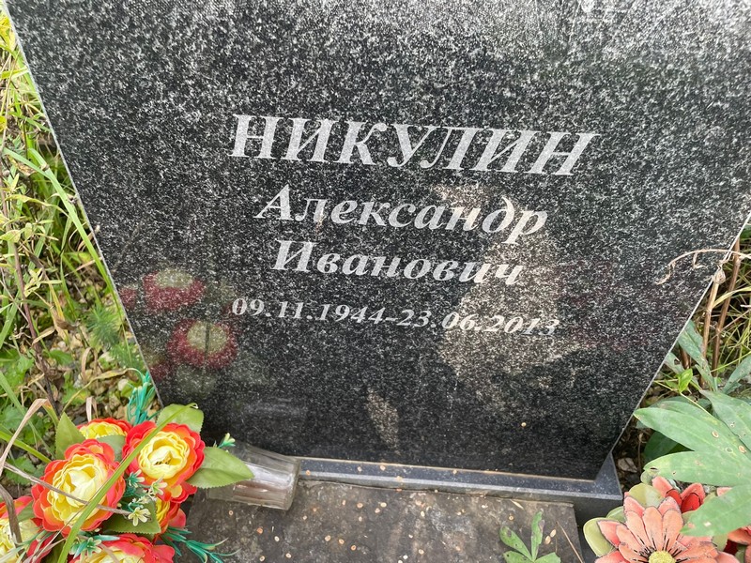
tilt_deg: -43.6
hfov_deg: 67.3
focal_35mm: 26
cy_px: 282
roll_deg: -2.9
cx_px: 376
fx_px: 564
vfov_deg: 53.1
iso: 40
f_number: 1.6
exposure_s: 1/121
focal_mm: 4.2
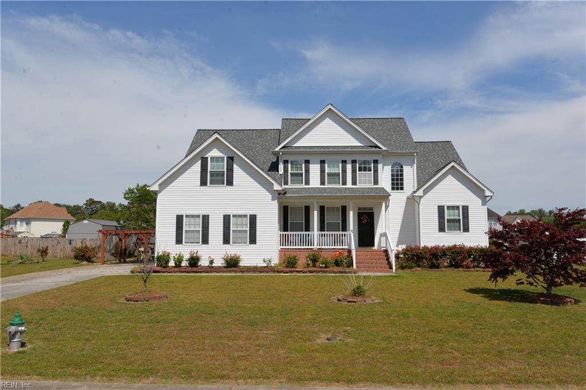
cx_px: 293
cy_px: 195
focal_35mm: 26
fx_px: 423
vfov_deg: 49.5
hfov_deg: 69.4
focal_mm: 26
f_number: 11
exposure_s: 1/200
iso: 100
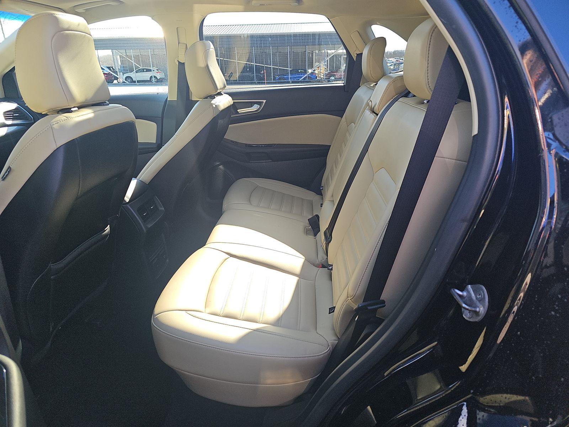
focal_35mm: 23
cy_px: 214
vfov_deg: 58.9
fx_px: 378
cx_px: 284
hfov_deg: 73.9
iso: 64
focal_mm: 6.3
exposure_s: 1/59
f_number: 1.7
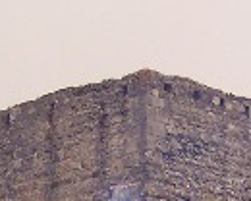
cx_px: 224
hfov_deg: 8.4
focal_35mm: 229
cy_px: 481
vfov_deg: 6.4
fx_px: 1701
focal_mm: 8
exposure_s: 1/45
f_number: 2.8
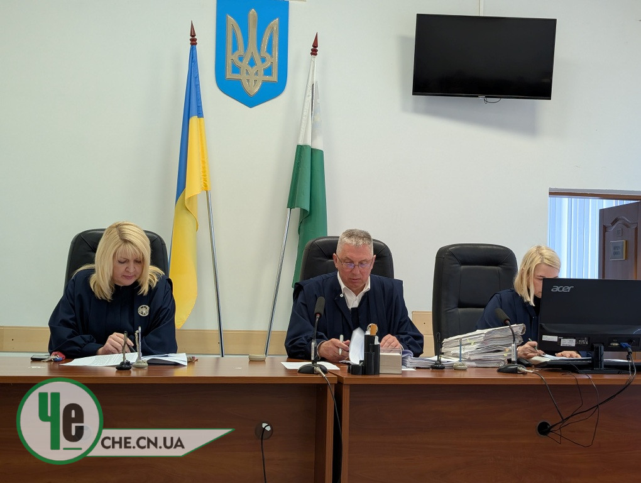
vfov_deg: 29.7
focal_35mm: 49
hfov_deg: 38.9
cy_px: 242
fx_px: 909
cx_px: 320
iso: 73
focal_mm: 6.9
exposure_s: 1/25.2
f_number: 1.68
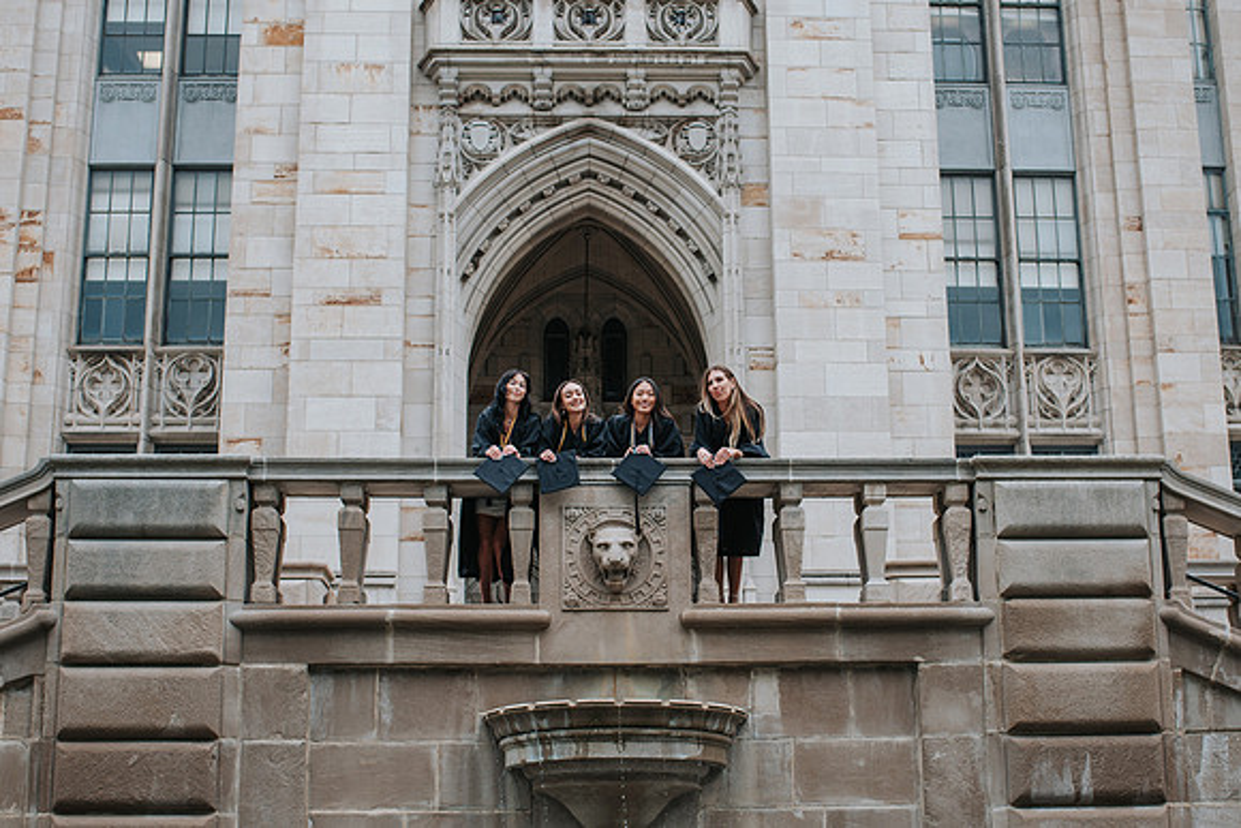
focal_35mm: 53
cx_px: 648
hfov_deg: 37.5
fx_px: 1829
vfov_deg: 25.5
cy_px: 458
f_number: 3.5
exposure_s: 1/320
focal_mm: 35
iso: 100
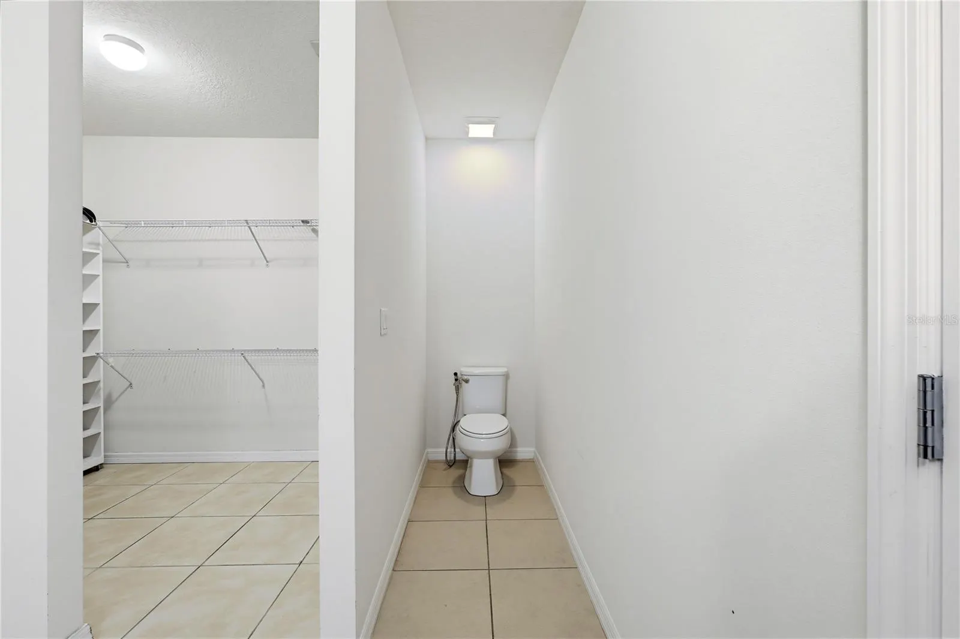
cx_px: 480
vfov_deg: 77.3
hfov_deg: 100.4
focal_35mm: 15
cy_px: 320
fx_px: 400
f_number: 9
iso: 500
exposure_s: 1/3.33
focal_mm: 10
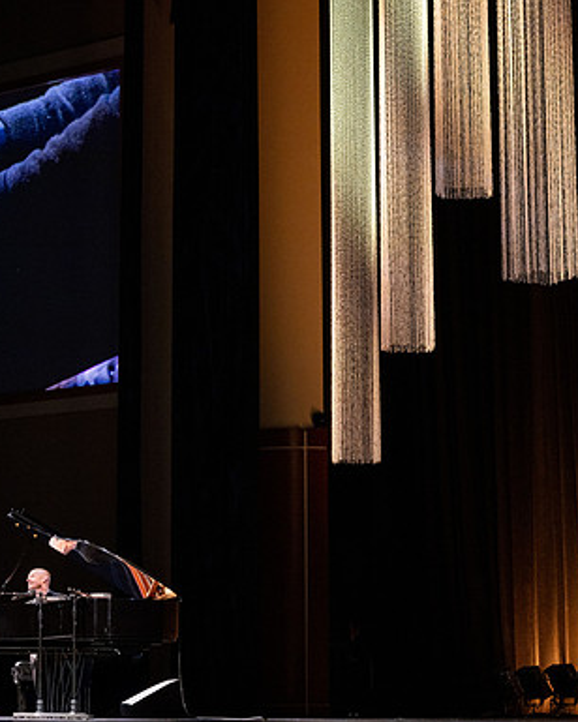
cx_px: 185
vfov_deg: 19.0
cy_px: 361
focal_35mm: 101
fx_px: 2160
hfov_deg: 15.2
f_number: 2.8
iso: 1000
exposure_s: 1/320
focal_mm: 70
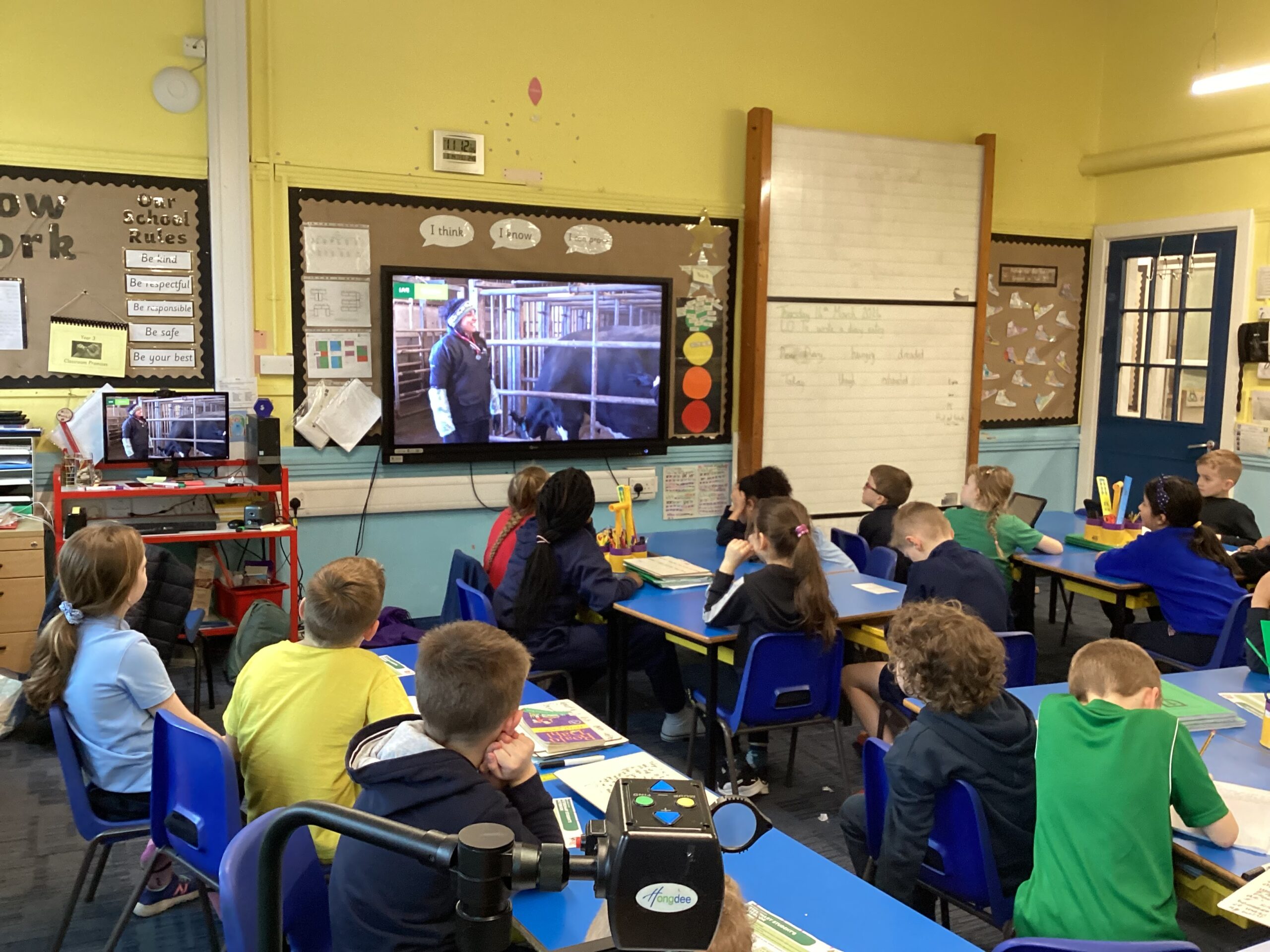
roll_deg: -0.6
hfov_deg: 58.4
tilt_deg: -6.8
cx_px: 635
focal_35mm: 31
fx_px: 1137
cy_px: 476
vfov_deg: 45.4
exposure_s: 1/50
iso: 200
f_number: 2.4
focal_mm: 3.3
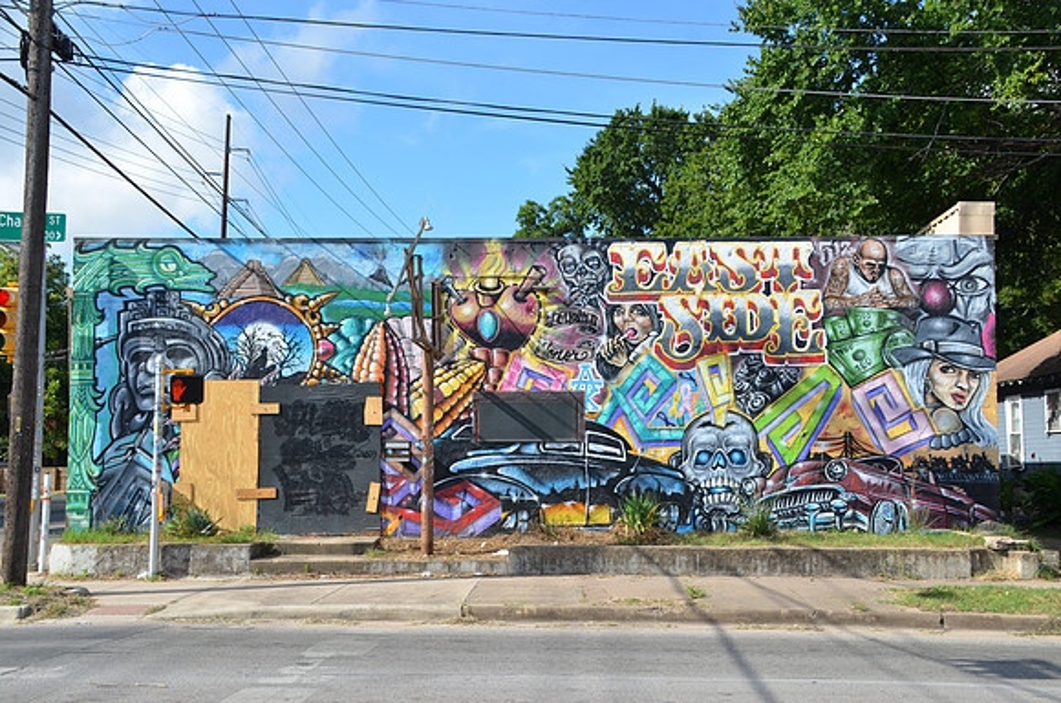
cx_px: 530
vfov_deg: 31.7
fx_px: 1235
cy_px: 352
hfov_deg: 46.5
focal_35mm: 42
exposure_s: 1/320
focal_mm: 28
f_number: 9
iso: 160
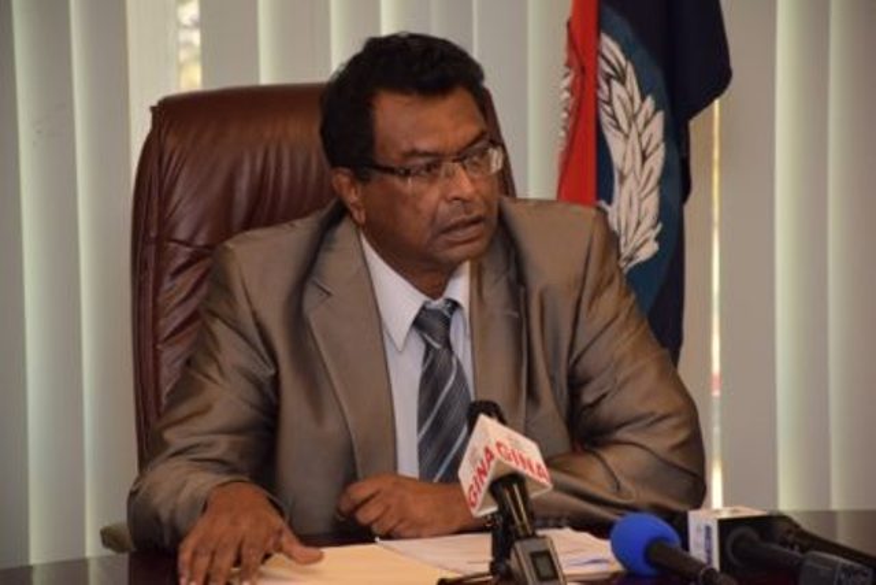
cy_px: 292
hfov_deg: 11.2
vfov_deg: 7.5
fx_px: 4454
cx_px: 438
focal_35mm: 183
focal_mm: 122
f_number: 5.6
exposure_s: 1/200
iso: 1000
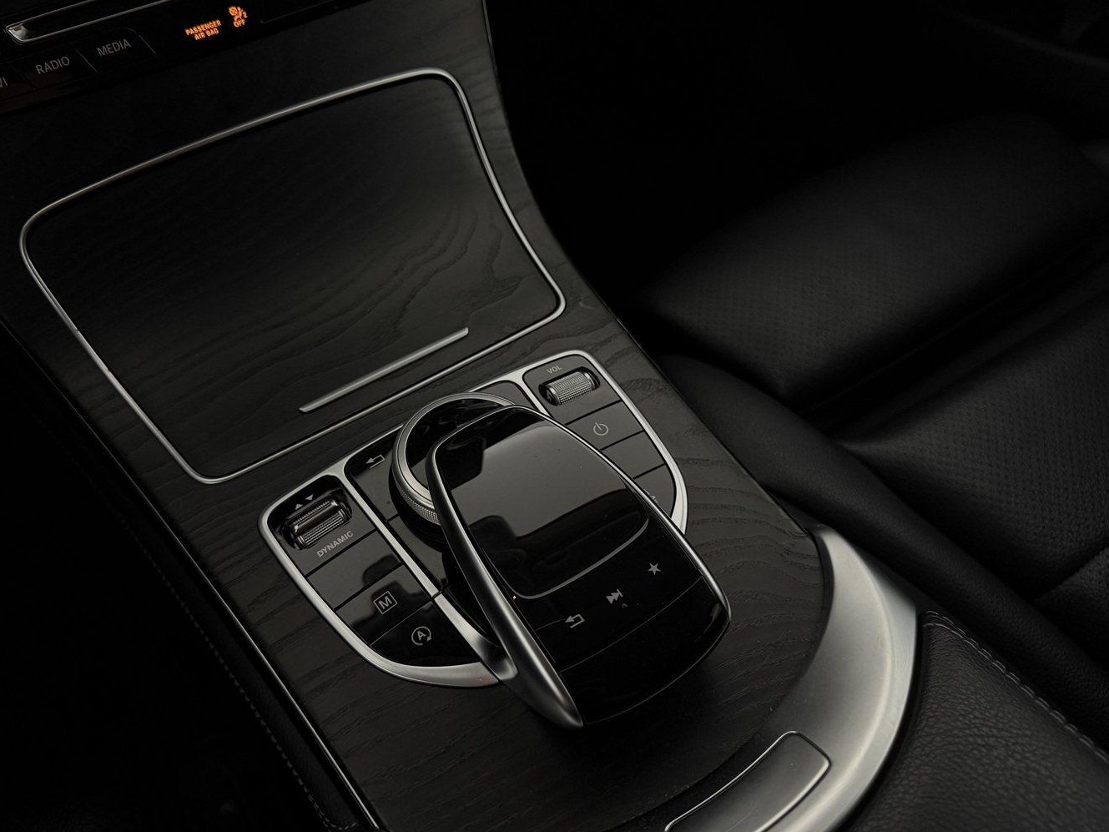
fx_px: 833
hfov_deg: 67.2
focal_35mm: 26
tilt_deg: -51.7
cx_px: 509
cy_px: 391
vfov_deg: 53.0
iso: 320
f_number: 1.78
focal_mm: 6.76
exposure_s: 1/52
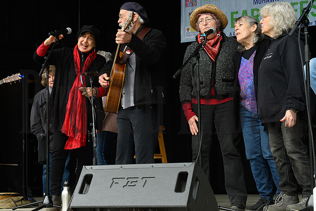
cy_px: 106
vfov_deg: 19.5
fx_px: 615
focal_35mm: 70
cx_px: 158
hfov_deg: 28.8
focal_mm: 70
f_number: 11
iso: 800
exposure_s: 1/125
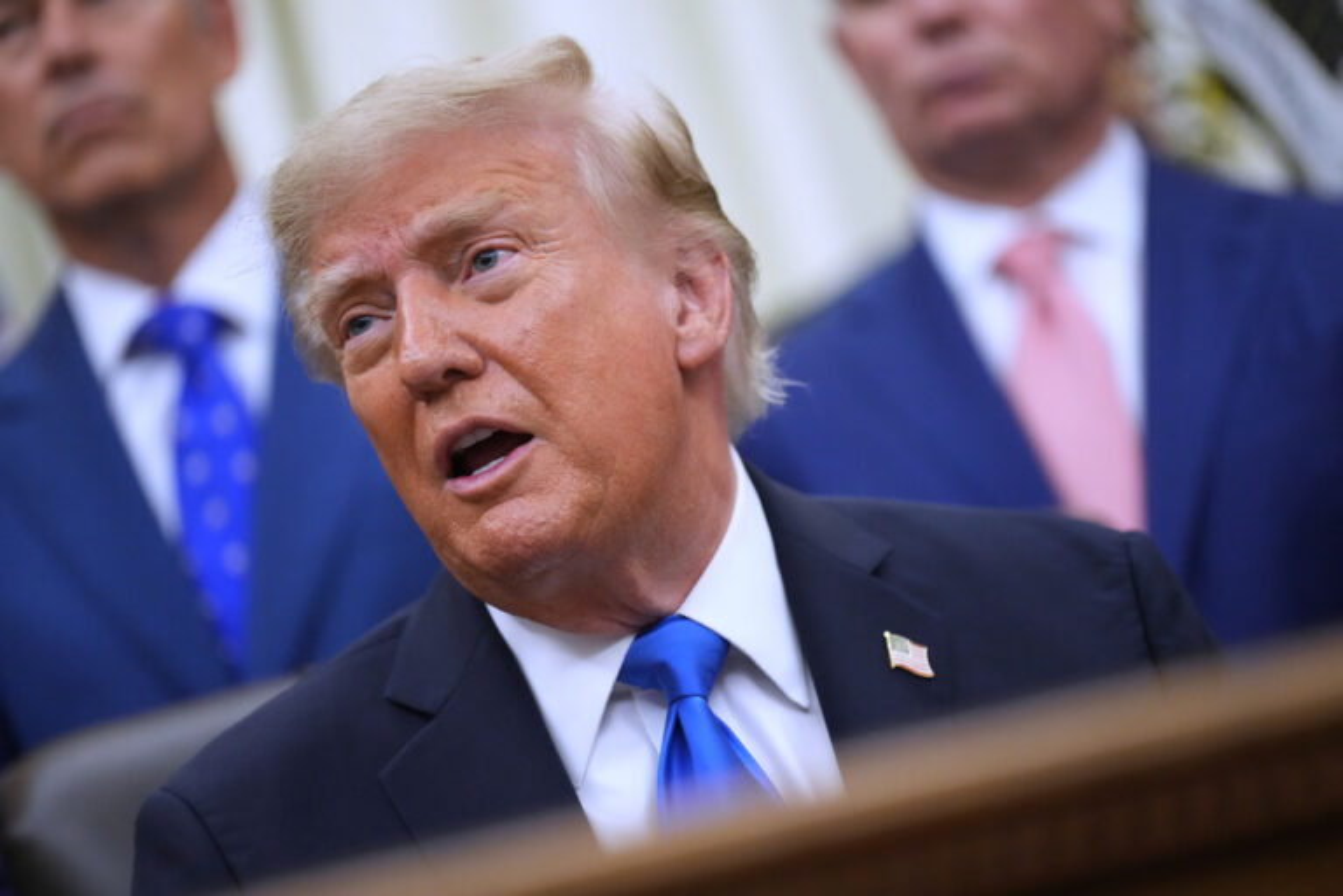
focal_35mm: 200
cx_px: 672
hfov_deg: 10.3
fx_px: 7461
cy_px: 448
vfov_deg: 6.9
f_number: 2.8
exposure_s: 1/320
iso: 5000
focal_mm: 200
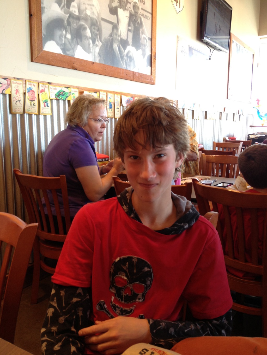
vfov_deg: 52.6
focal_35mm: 35
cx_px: 134
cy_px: 178
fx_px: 360
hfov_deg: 40.7
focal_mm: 4.28
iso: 64
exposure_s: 1/20
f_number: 2.4
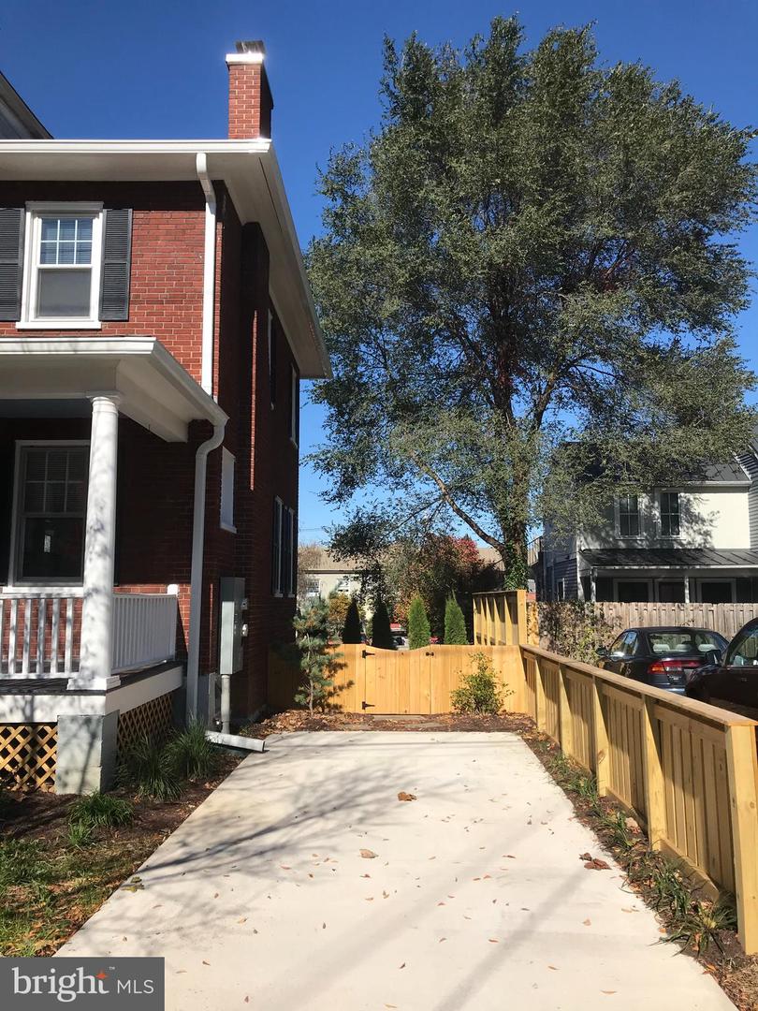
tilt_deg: +5.9
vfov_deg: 63.4
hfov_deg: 49.7
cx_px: 379
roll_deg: -1.0
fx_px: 818
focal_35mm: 28
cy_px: 506
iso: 20
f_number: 1.8
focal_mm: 3.99
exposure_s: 1/2907
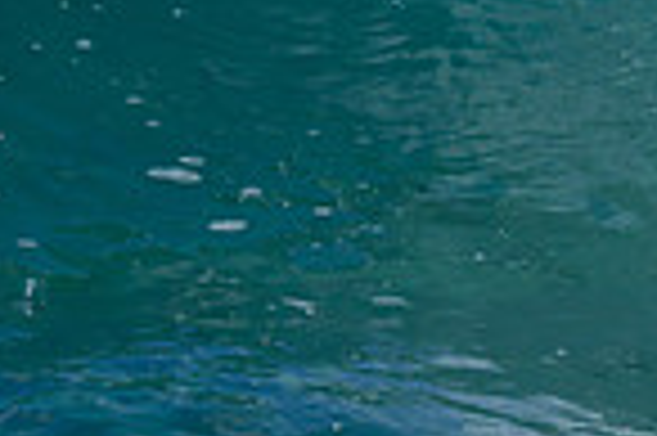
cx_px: 1447
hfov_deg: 0.5
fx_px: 79280
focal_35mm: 4349
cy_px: -174
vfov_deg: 0.3
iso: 400
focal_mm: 800
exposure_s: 1/2500
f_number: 6.3
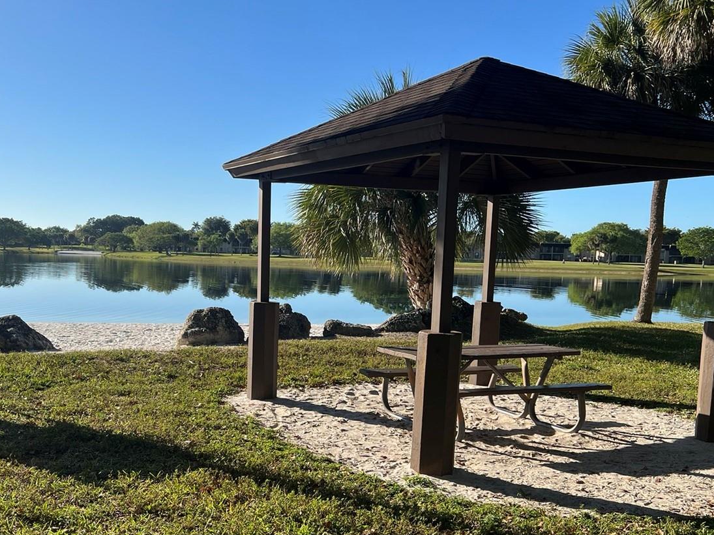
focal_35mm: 38
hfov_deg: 48.4
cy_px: 328
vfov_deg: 37.5
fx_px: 784
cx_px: 256
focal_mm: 5.7
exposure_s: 1/3571
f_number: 1.5
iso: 50
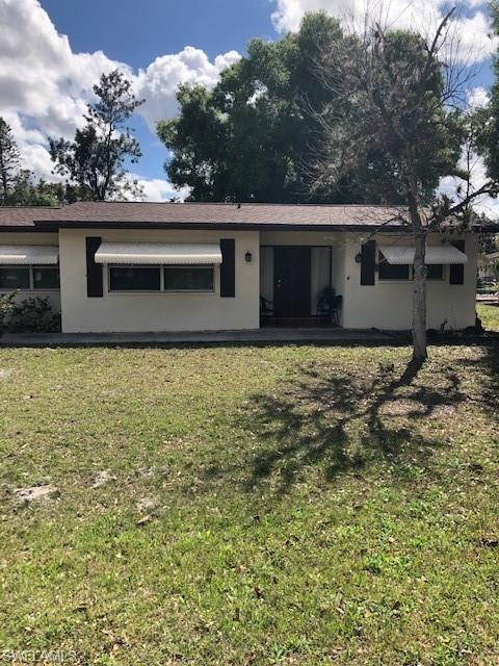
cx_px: 250
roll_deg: +0.7
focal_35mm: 28
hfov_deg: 49.7
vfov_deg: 63.4
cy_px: 333
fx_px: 538
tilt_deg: -3.5
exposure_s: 1/1453
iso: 20
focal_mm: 3.99
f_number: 1.8
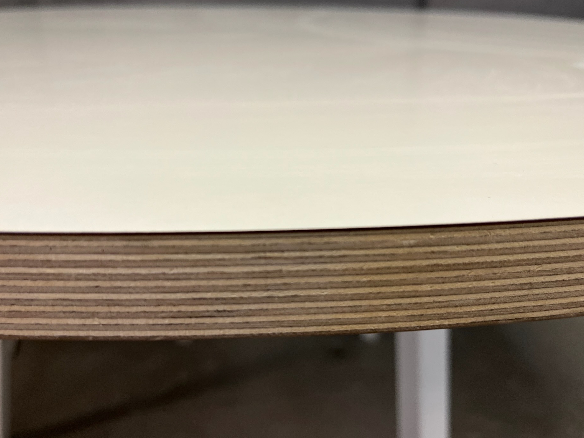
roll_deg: -0.5
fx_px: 489
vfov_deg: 48.2
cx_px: 278
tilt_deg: -25.3
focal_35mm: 29
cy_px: 230
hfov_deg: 61.6
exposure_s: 1/100
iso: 125
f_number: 1.6
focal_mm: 5.1
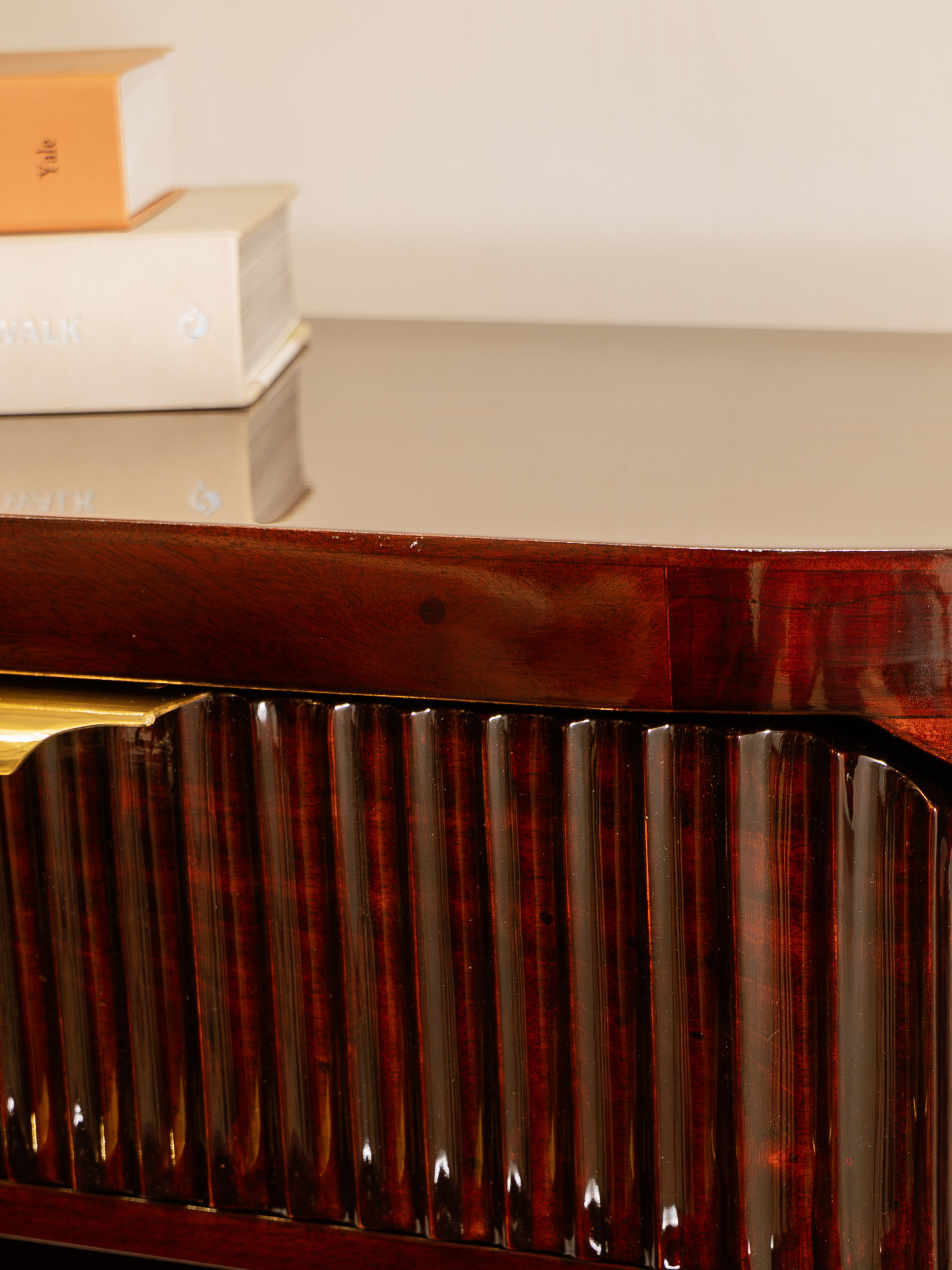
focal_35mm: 103
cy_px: 1431
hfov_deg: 14.3
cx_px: 608
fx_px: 3788
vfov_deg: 18.3
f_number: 4
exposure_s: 1/5
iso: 200
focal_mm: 34.1
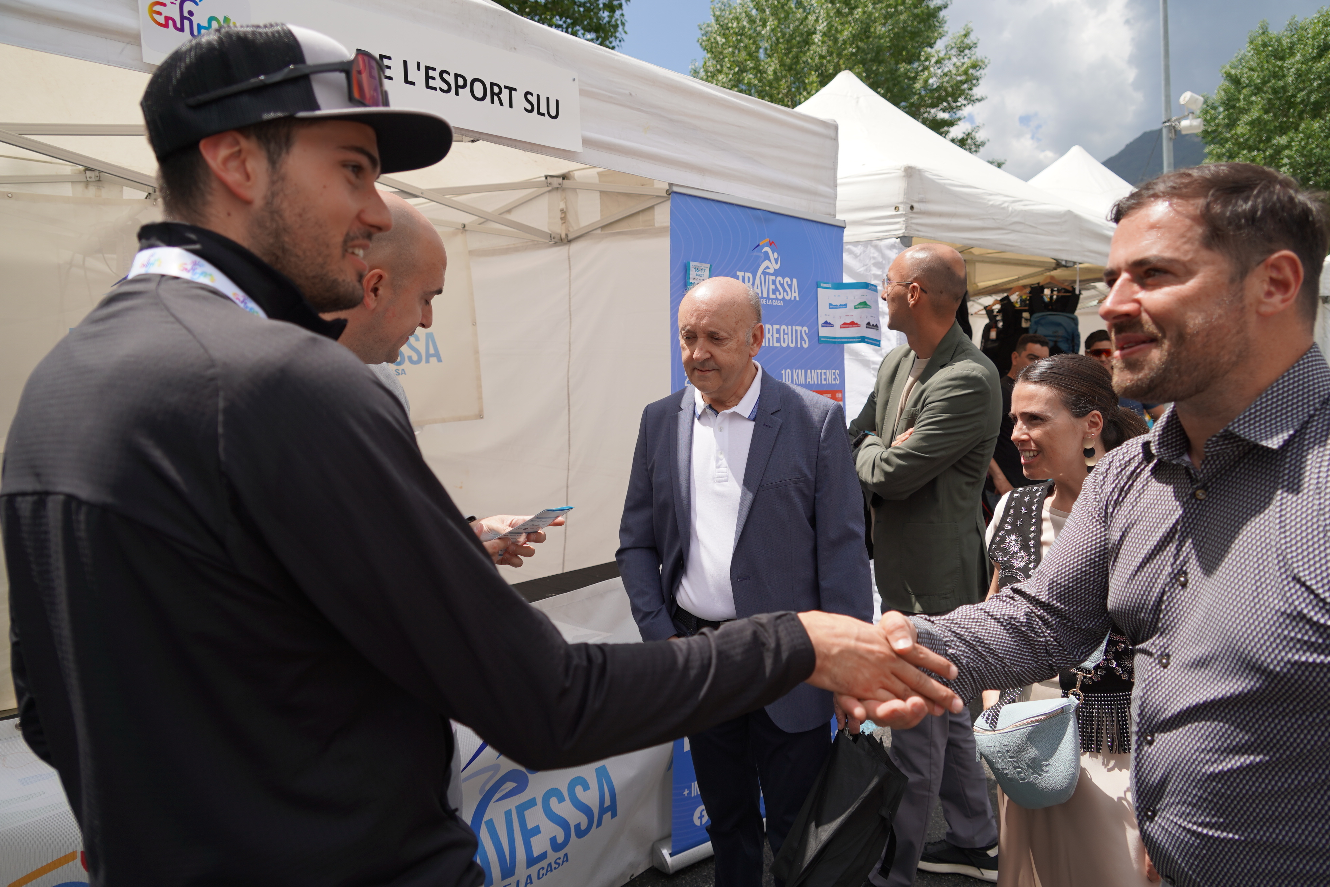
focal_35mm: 24
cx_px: 665
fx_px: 887
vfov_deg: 53.1
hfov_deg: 73.7
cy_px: 444
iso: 100
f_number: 4.5
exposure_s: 1/640
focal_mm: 24
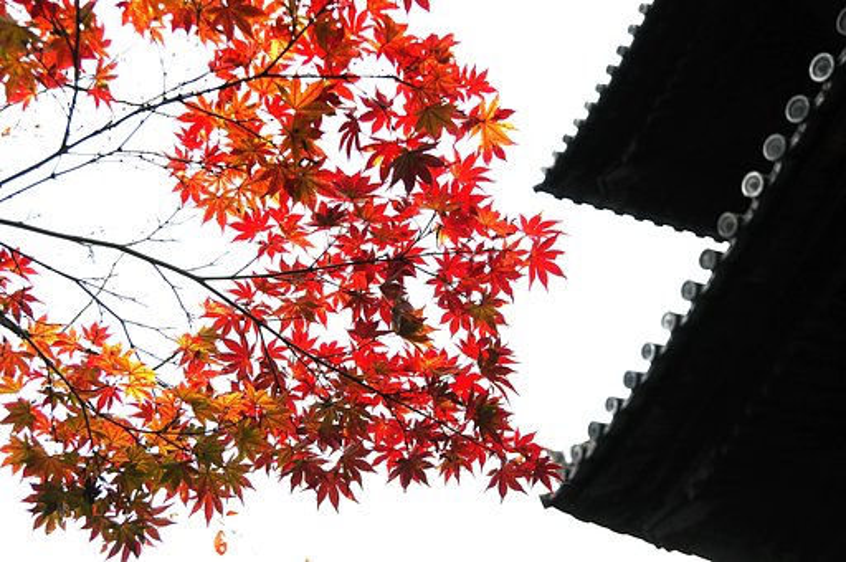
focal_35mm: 44
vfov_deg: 30.8
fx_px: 1021
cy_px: 281
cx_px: 423
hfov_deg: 45.0
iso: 400
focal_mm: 29
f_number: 4
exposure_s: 1/1000
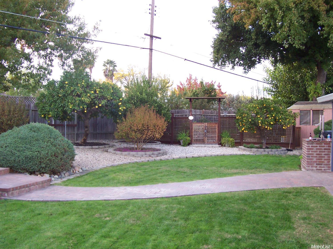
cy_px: 124
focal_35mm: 37
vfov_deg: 38.6
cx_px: 166
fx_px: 356
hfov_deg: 50.2
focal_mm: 5.6
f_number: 2.8
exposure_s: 1/90
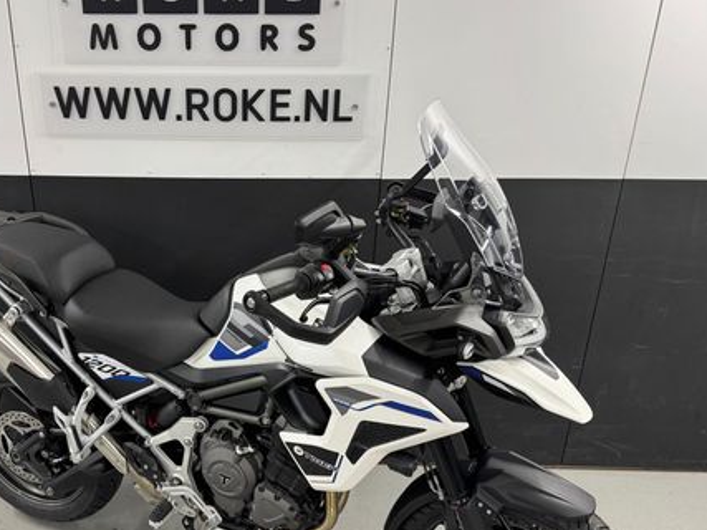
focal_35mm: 36
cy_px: 330
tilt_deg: -24.7
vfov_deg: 39.4
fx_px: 735
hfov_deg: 50.5
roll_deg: +0.8
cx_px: 242
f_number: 1.78
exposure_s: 1/100
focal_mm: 6.76
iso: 200
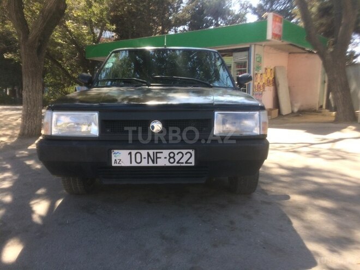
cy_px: 135
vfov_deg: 48.2
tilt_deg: -11.4
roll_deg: -2.6
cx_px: 180
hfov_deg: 61.7
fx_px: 302
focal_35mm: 29
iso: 32
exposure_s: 1/313
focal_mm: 4.15
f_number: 2.2
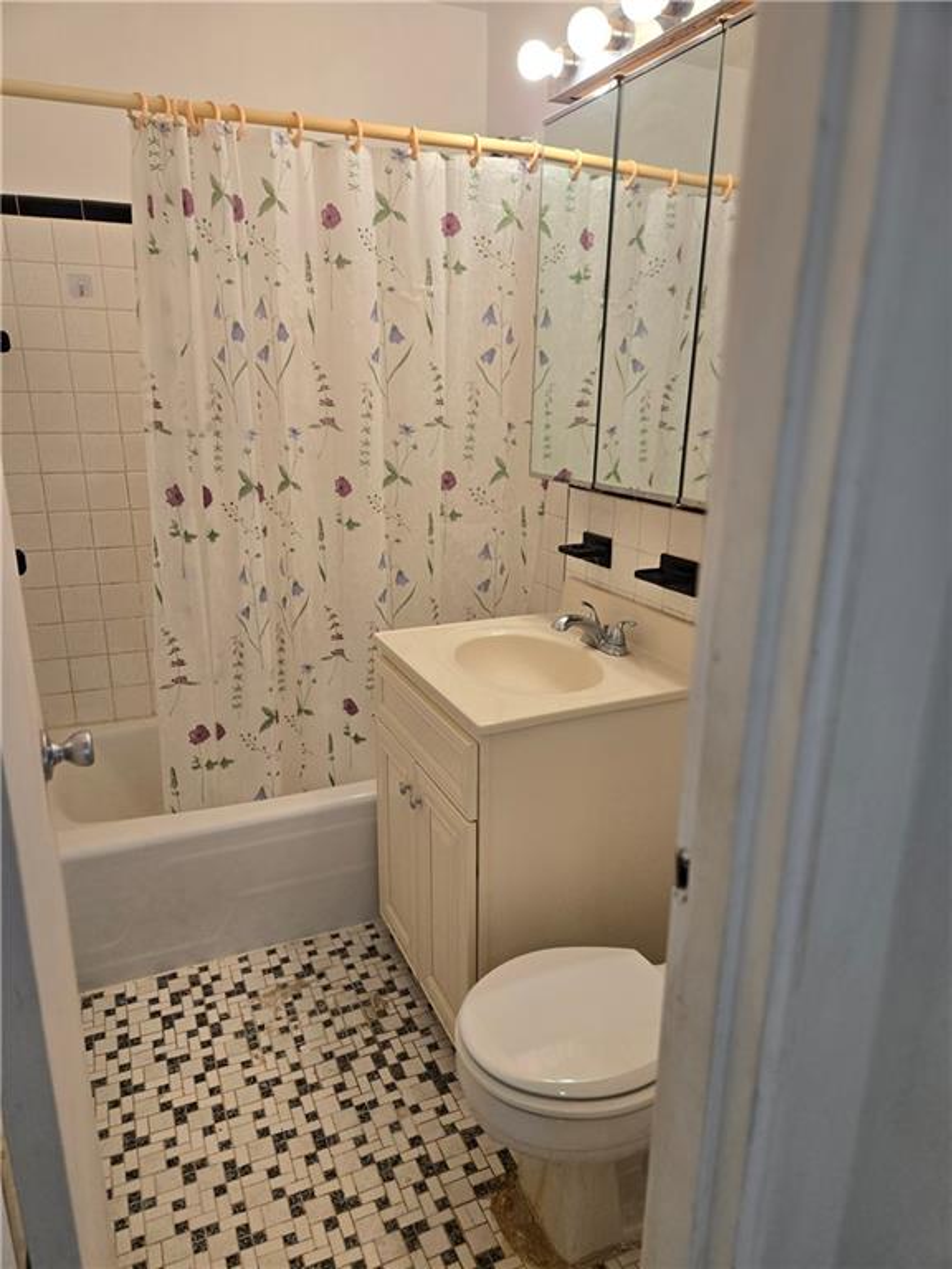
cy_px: 634
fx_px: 843
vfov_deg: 73.9
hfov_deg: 58.9
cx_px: 476
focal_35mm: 23
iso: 125
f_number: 1.8
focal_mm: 5.4
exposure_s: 1/120
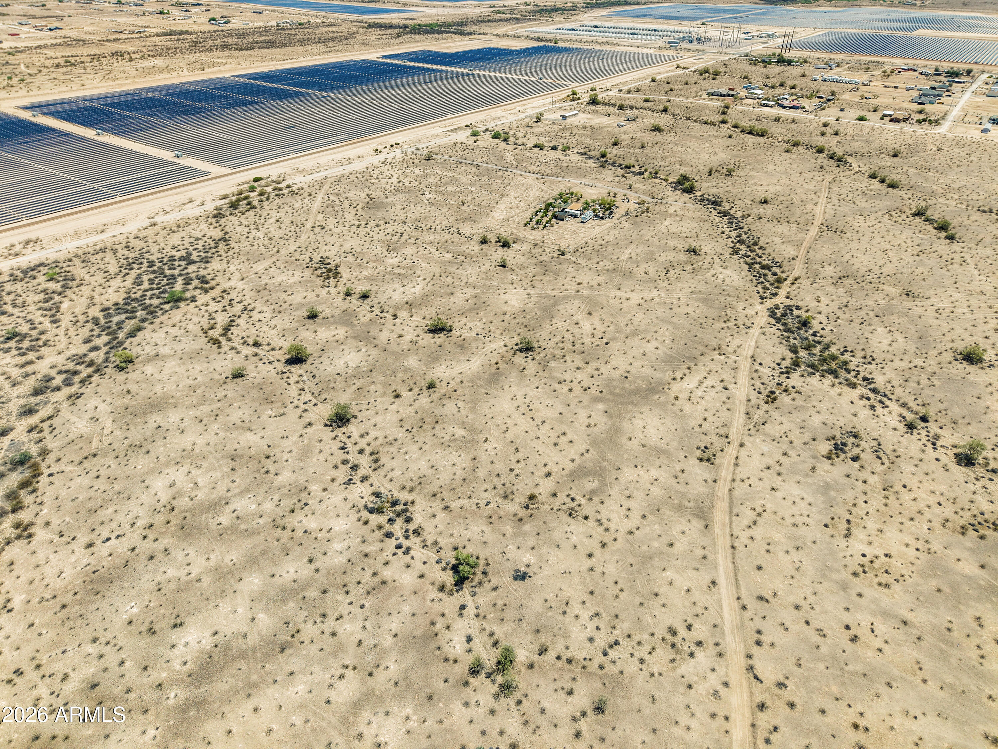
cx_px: 499
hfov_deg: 71.6
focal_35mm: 24
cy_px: 374
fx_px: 692
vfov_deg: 56.8
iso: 100
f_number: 1.8
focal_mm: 8.67
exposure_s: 1/160
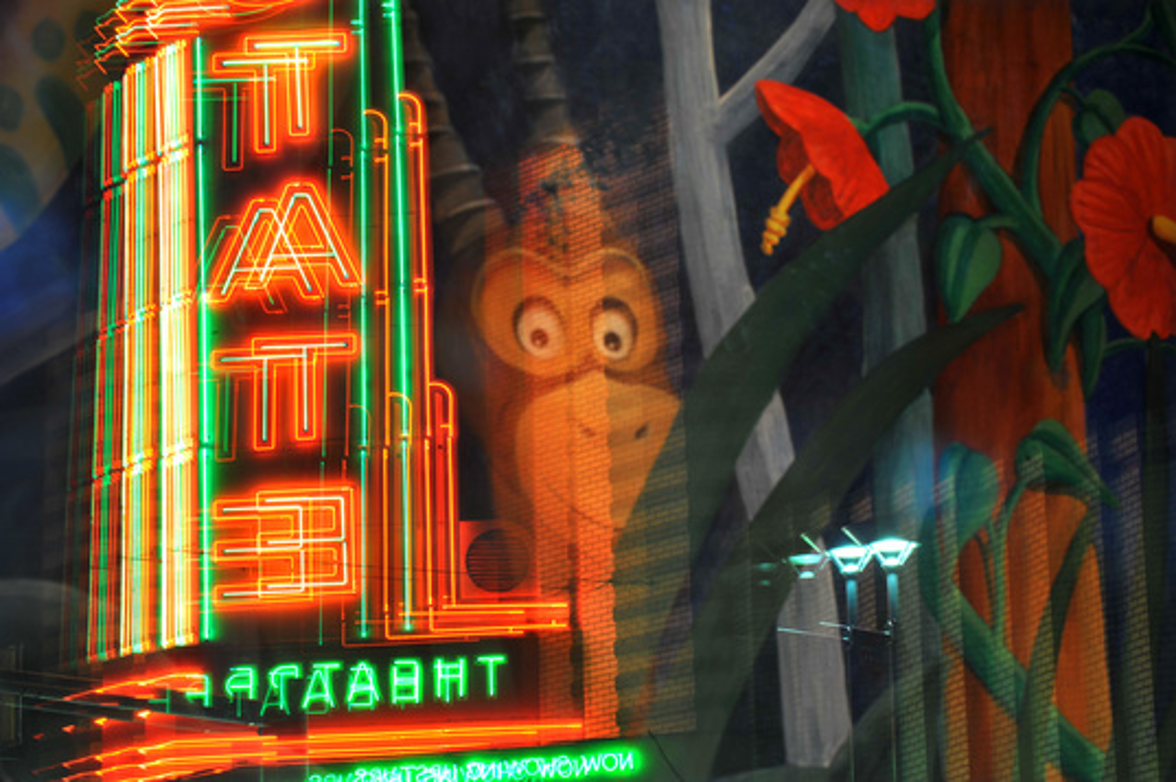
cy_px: 391
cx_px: 588
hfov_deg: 18.6
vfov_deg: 12.4
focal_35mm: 110
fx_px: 3590
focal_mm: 110
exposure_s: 25
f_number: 22
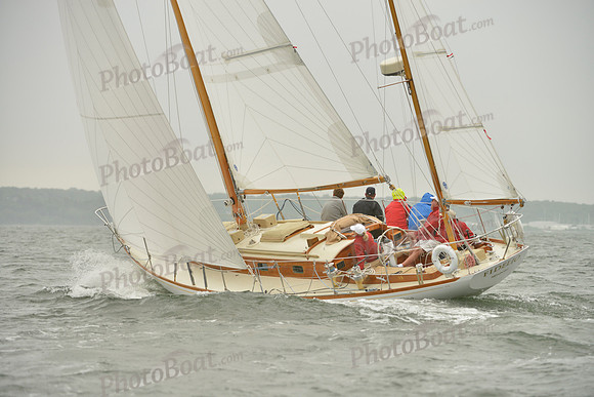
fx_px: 3301
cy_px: 198
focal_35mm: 200
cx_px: 297
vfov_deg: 6.9
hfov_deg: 10.3
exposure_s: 1/640
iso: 400
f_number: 4.5
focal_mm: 200
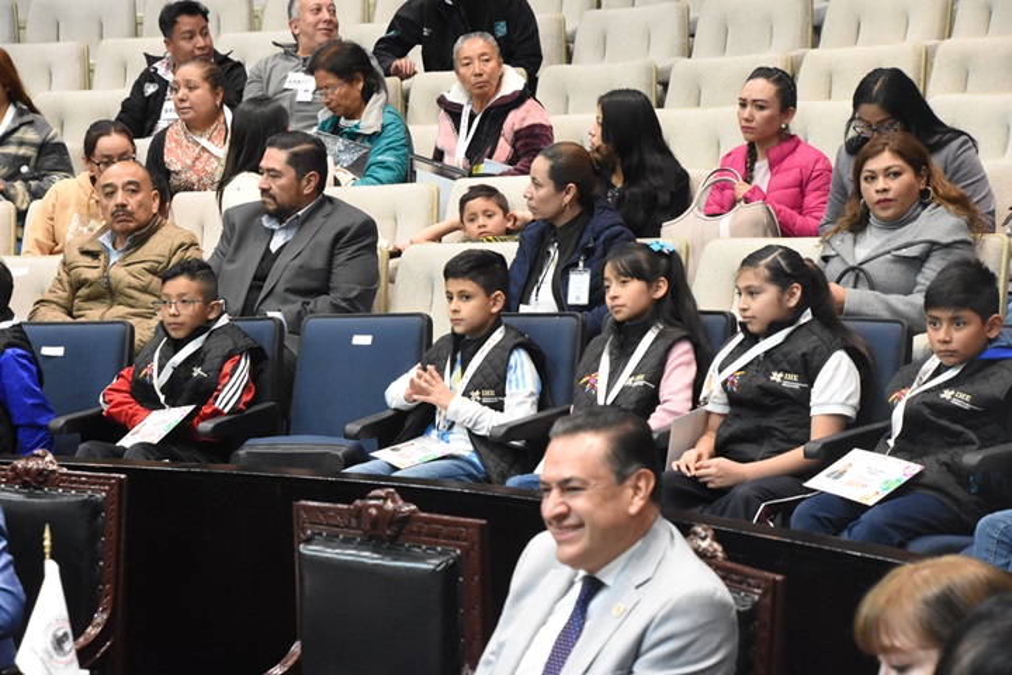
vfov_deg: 9.6
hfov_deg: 14.4
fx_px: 4006
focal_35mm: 142
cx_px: 506
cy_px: 338
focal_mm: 95
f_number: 8
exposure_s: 1/100
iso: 6400
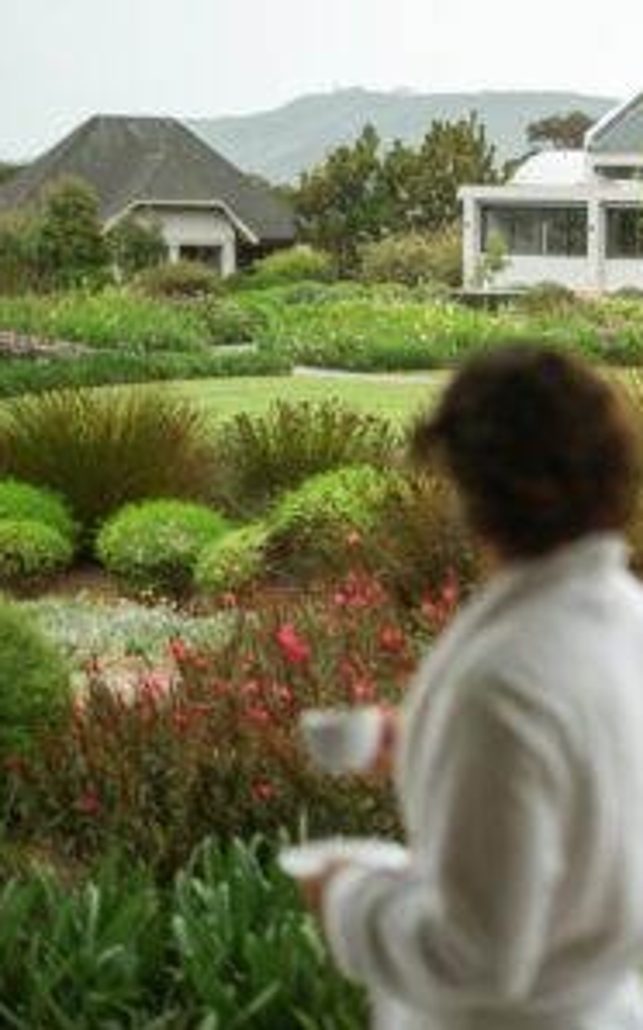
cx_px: 740
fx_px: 2161
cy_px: 515
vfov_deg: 26.8
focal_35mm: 77
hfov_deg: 16.3
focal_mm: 50
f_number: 1.8
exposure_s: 1/500
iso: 200
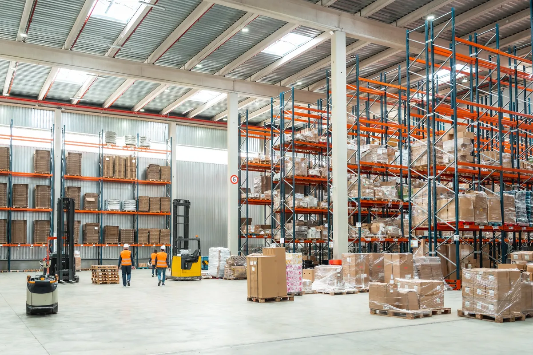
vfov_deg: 37.9
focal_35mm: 35
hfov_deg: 54.4
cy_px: 178
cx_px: 266
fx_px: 518
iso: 640
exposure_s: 1/400
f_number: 2.5
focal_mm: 35
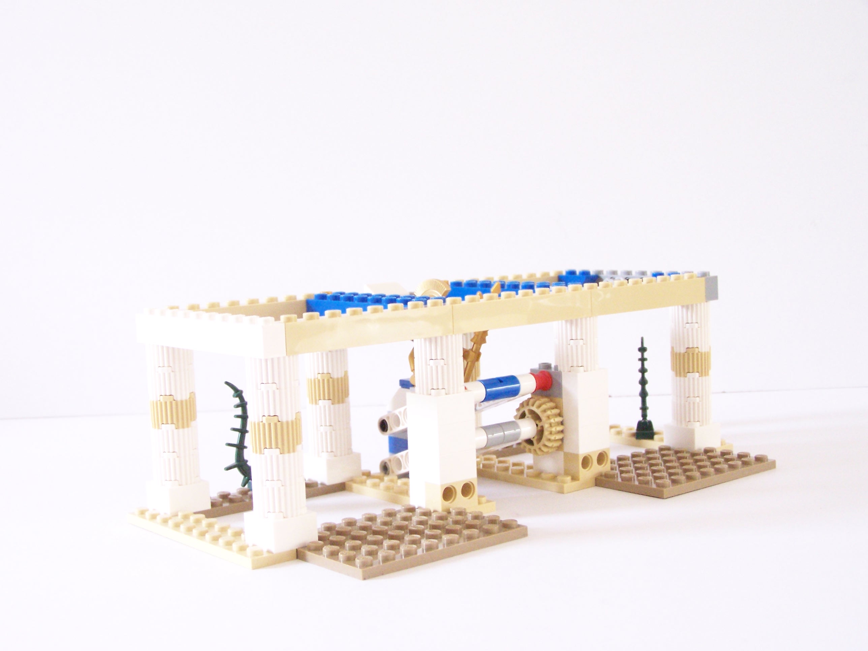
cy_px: 326
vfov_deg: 28.6
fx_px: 1279
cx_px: 434
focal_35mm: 51
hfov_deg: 37.5
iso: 400
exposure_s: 1/4
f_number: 4
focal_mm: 8.5
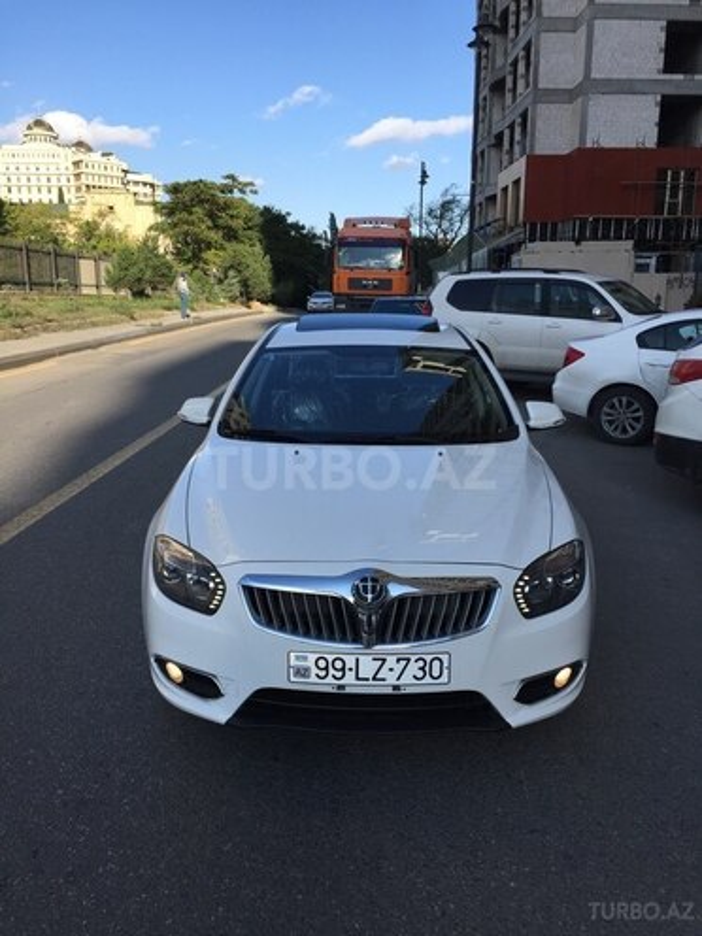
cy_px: 468
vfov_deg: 61.7
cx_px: 351
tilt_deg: -12.6
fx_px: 784
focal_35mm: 29
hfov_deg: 48.2
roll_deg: +0.3
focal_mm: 4.15
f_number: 2.2
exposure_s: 1/1236
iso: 32
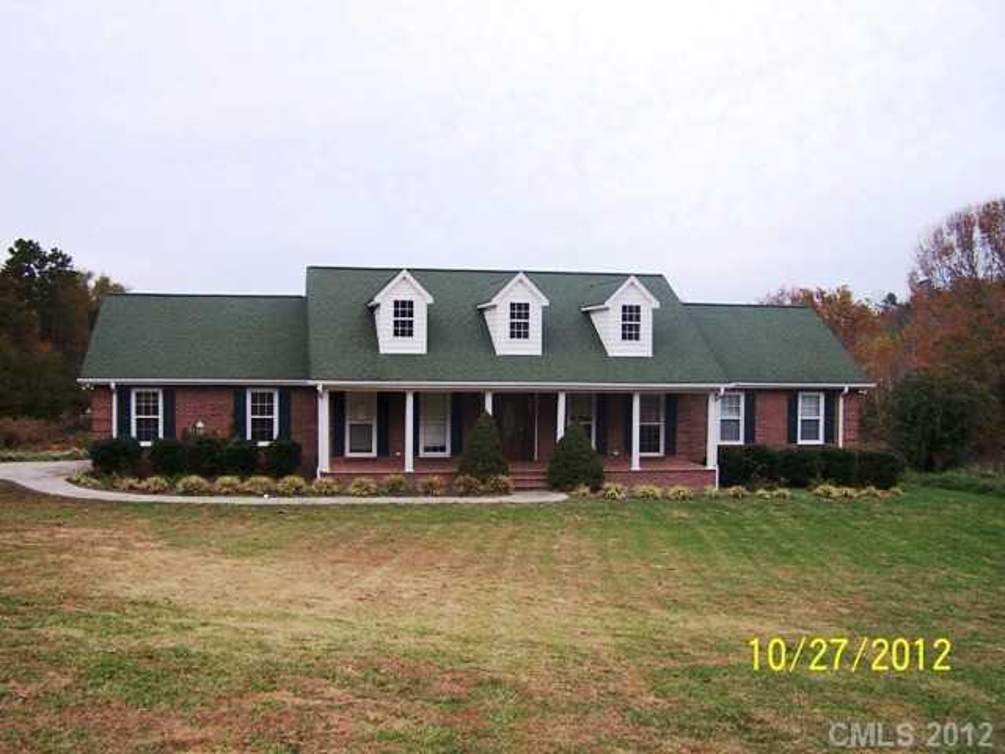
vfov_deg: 37.7
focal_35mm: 38
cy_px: 377
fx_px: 1103
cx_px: 502
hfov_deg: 49.0
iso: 80
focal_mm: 6.3
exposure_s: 1/80
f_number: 2.8
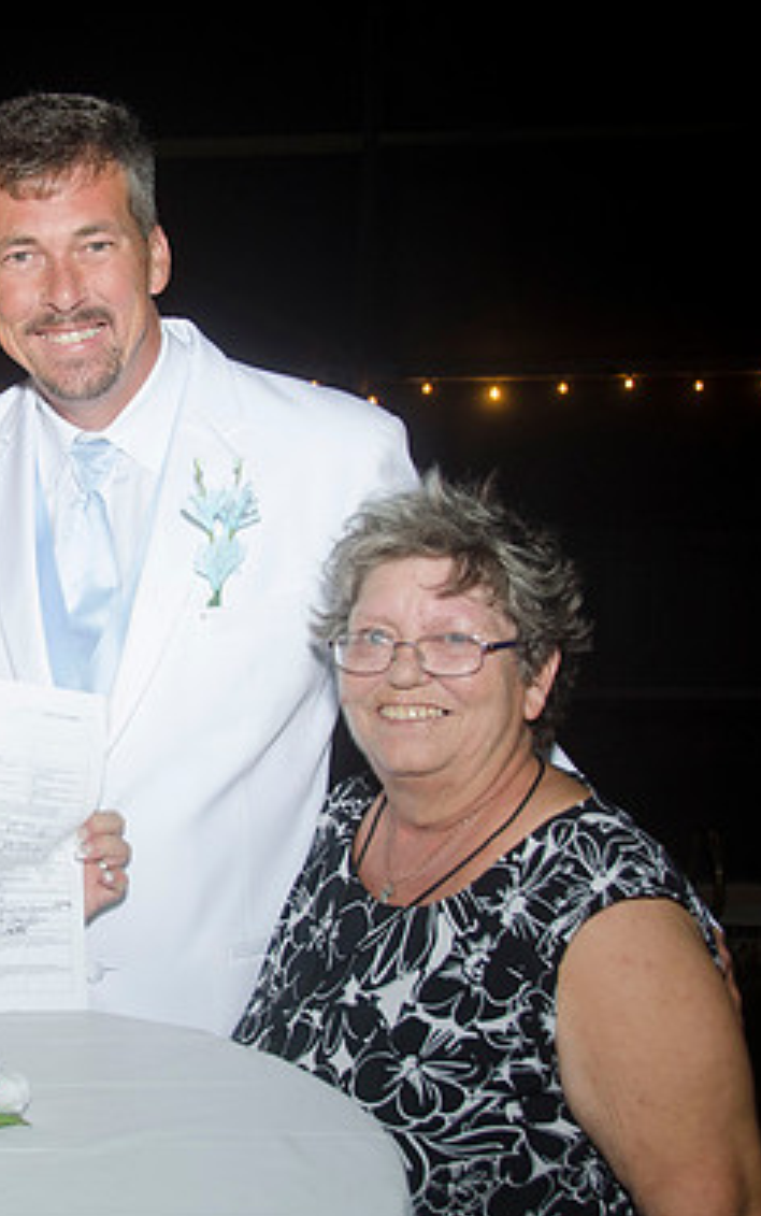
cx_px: 39
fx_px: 2022
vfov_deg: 33.5
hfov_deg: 20.8
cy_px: 613
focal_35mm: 61
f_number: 5.6
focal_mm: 26
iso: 400
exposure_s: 1/60
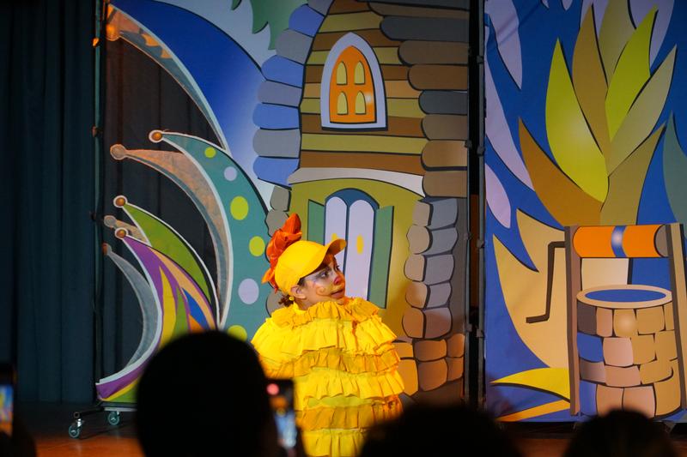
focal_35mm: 128
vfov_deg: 10.7
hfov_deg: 16.1
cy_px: 228
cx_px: 344
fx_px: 2432
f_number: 4
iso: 4000
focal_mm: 85
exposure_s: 1/160
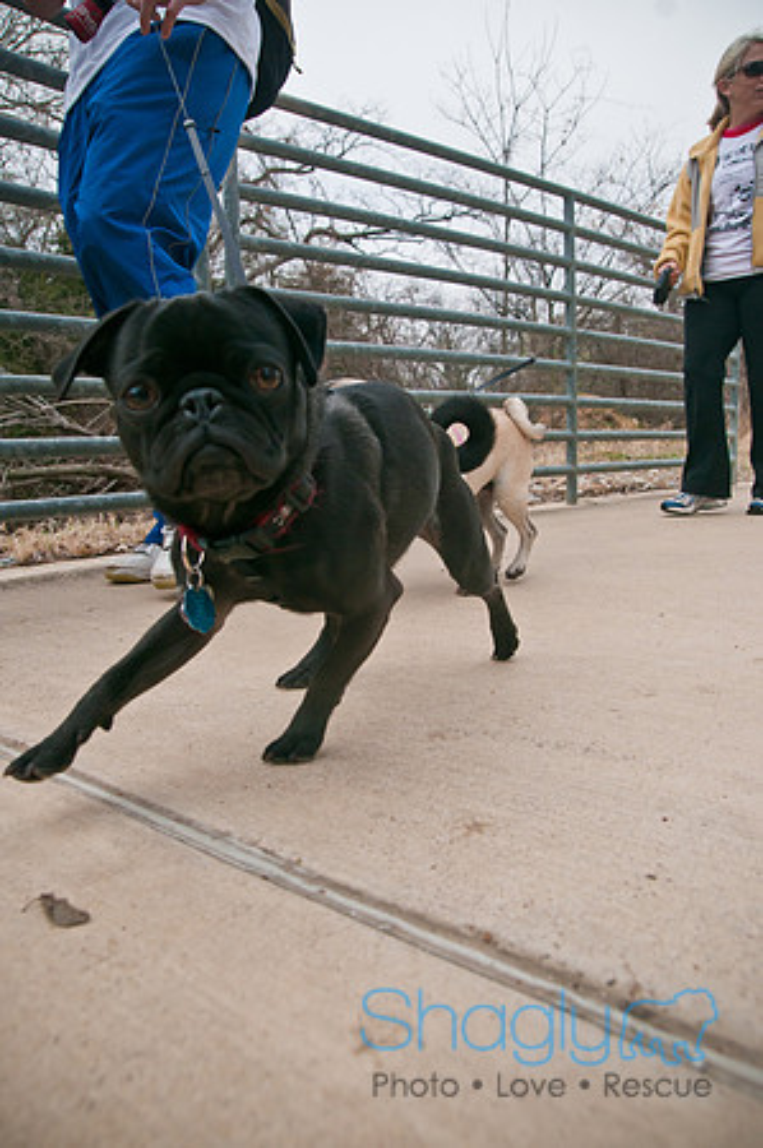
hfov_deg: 50.3
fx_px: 813
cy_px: 574
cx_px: 382
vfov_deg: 70.5
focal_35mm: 26
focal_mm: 17
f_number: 5
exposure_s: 1/1000
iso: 200
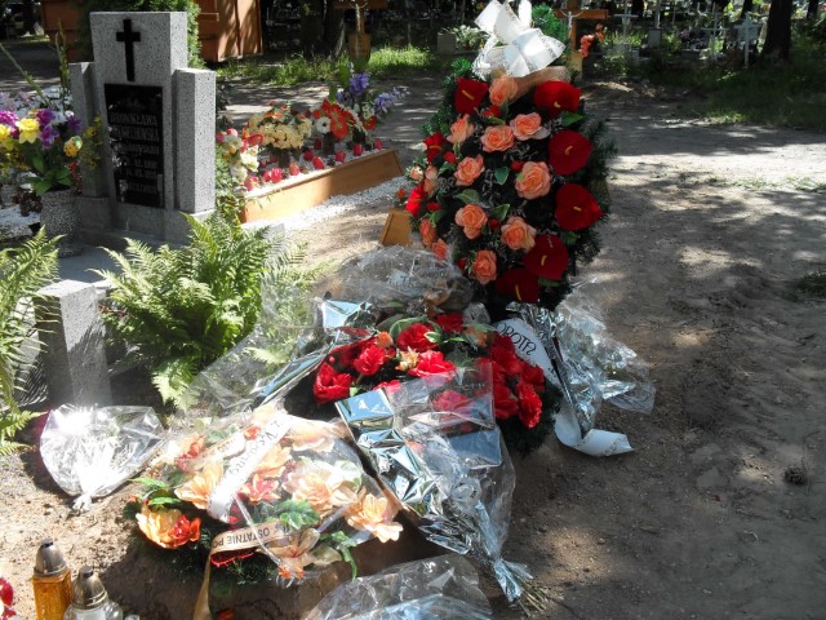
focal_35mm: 35
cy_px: 310
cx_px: 413
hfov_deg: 52.6
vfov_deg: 40.7
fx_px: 835
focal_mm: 6.3
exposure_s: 1/500
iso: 100
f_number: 3.2
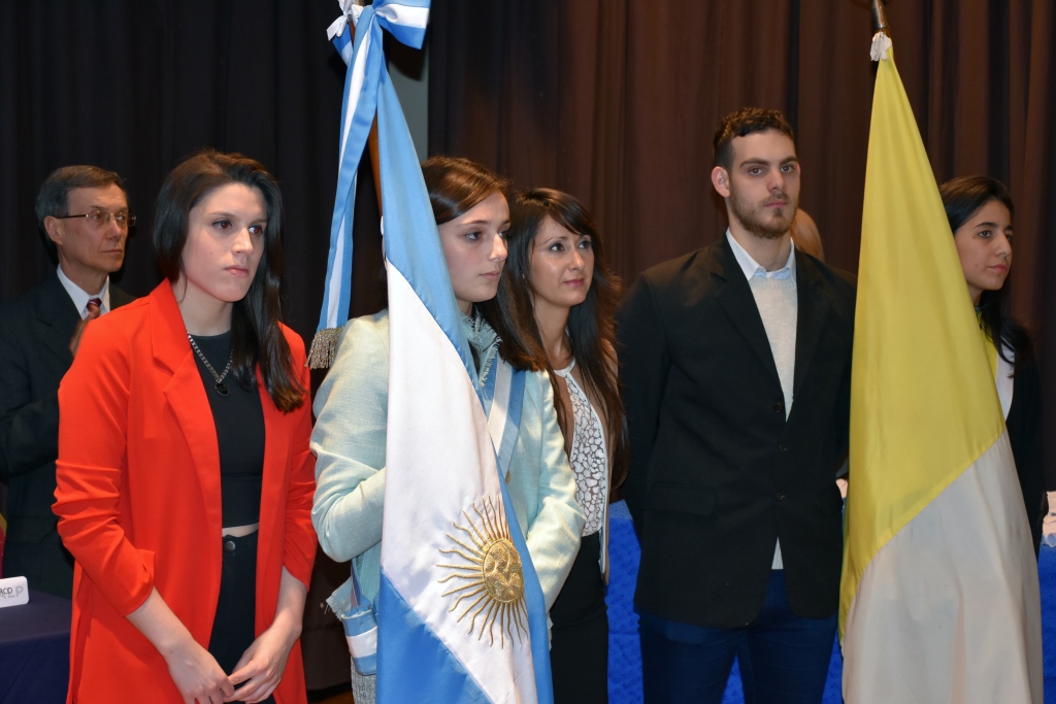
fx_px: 2112
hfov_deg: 28.1
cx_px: 528
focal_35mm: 72
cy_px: 352
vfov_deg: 18.9
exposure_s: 1/60
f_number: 4.5
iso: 900
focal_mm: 48
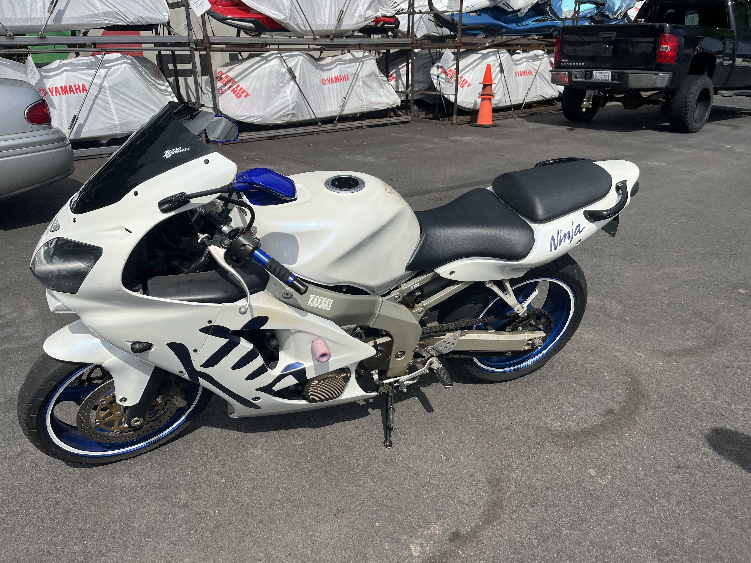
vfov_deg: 53.1
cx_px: 376
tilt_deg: -24.7
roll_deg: -1.7
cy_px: 282
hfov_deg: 67.3
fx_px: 564
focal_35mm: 26
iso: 50
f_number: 1.6
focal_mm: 5.1
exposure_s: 1/6494
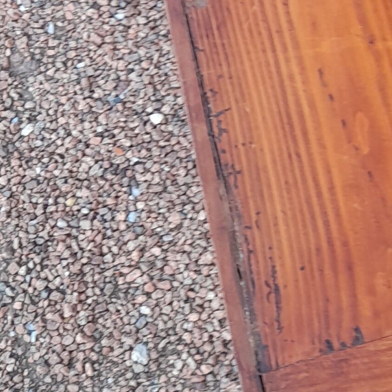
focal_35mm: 104
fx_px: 1332
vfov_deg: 15.9
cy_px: -118
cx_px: 473
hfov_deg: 16.1
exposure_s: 1/100
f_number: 2
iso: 32
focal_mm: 4.6
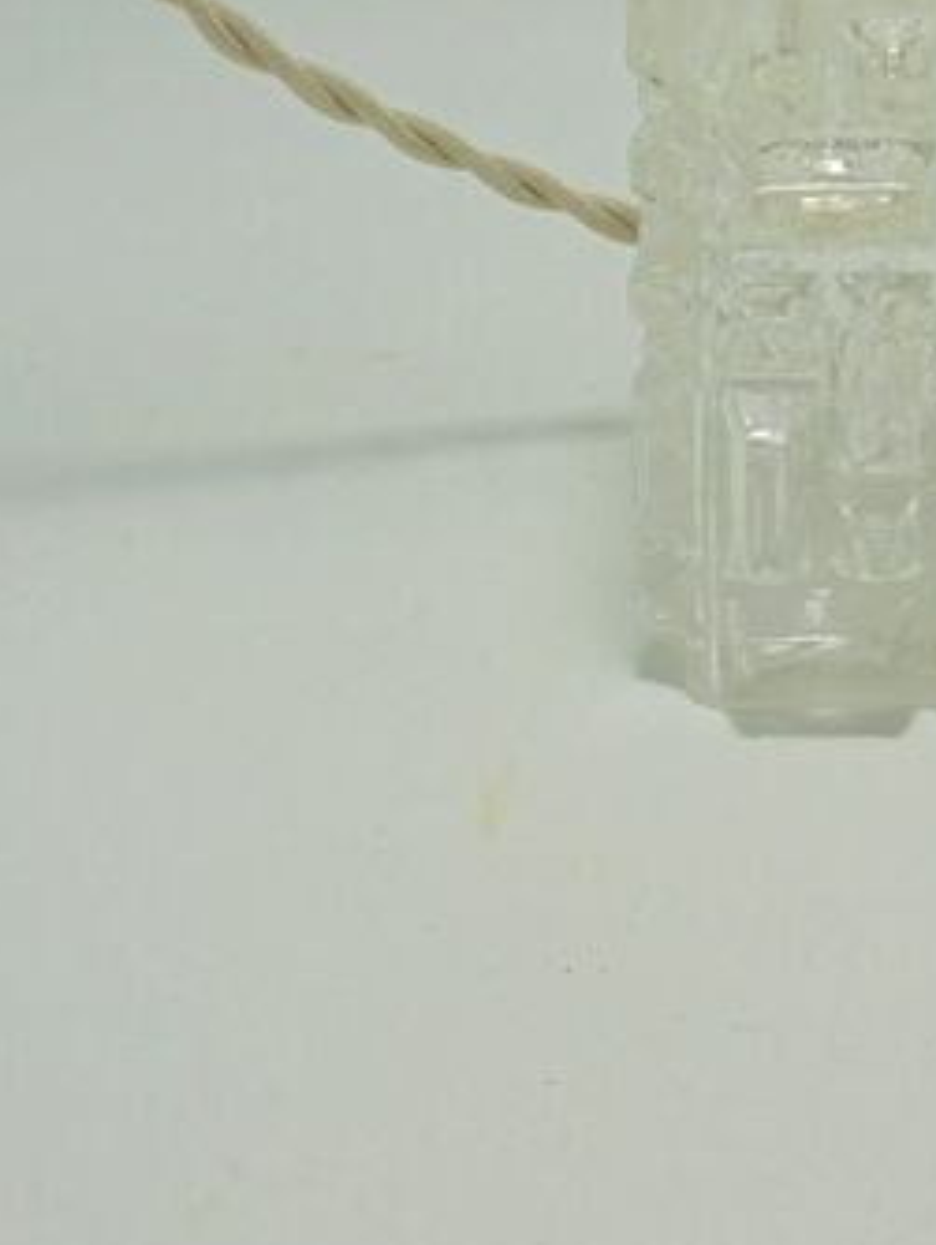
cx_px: 871
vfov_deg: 27.0
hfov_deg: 20.5
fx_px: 2520
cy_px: 175
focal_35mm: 70
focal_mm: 4.6
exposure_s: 1/125
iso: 100
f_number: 3.5
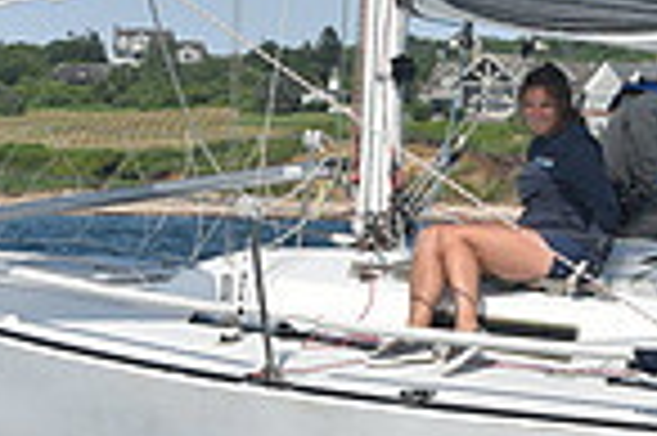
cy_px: 276
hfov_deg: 7.3
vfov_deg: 4.9
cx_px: 909
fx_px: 5086
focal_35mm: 279
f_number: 11
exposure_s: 1/1000
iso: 320
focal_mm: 70
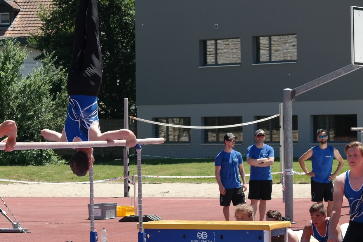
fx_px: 1552
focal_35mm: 154
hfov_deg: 13.3
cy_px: 129
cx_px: 87
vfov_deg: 8.9
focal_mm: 59
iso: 100
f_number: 5
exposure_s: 1/320
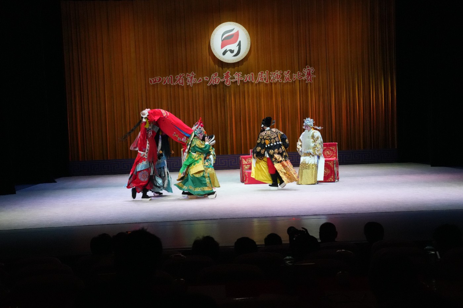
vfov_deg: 27.5
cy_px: 154
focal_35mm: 49
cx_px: 232
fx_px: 630
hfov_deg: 40.3
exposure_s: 1/1250
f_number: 10
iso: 12800
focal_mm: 49
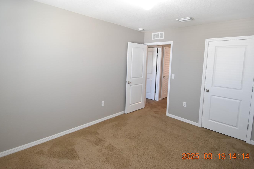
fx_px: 127
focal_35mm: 18
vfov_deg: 66.9
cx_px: 126
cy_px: 70
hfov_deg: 90.0
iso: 1100
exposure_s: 1/60
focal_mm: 10
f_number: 3.5
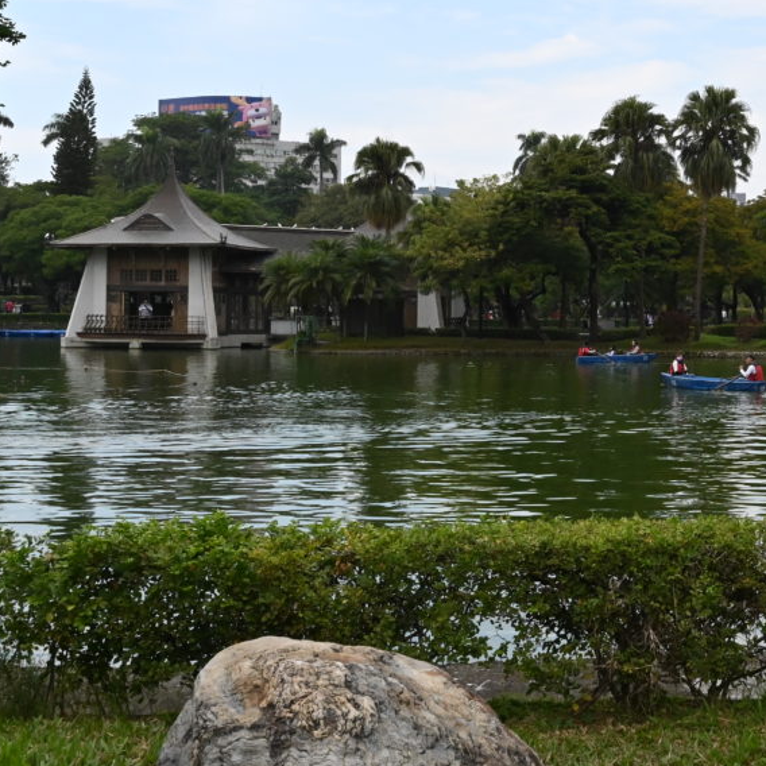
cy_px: 293
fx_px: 1552
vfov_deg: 27.6
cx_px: 708
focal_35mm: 62
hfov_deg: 26.7
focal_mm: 27
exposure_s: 1/800
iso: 2000
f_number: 14
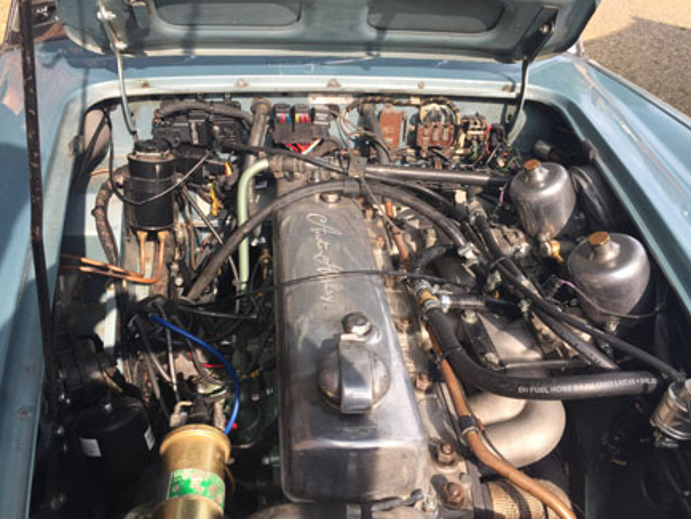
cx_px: 356
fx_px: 599
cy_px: 257
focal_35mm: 30
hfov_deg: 59.9
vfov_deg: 46.8
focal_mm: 4.15
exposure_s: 1/599
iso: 32
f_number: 2.2
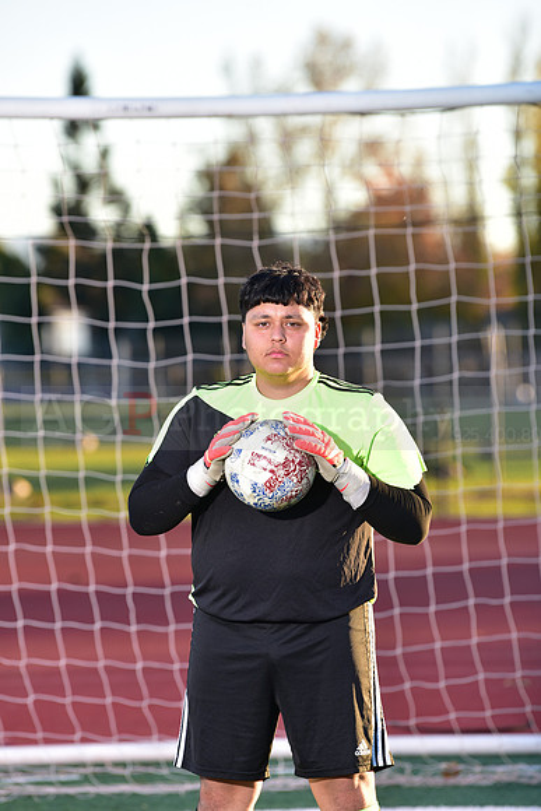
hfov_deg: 6.9
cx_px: 270
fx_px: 4505
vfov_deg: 10.3
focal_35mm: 200
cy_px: 406
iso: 160
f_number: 4.5
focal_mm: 200
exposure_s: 1/250
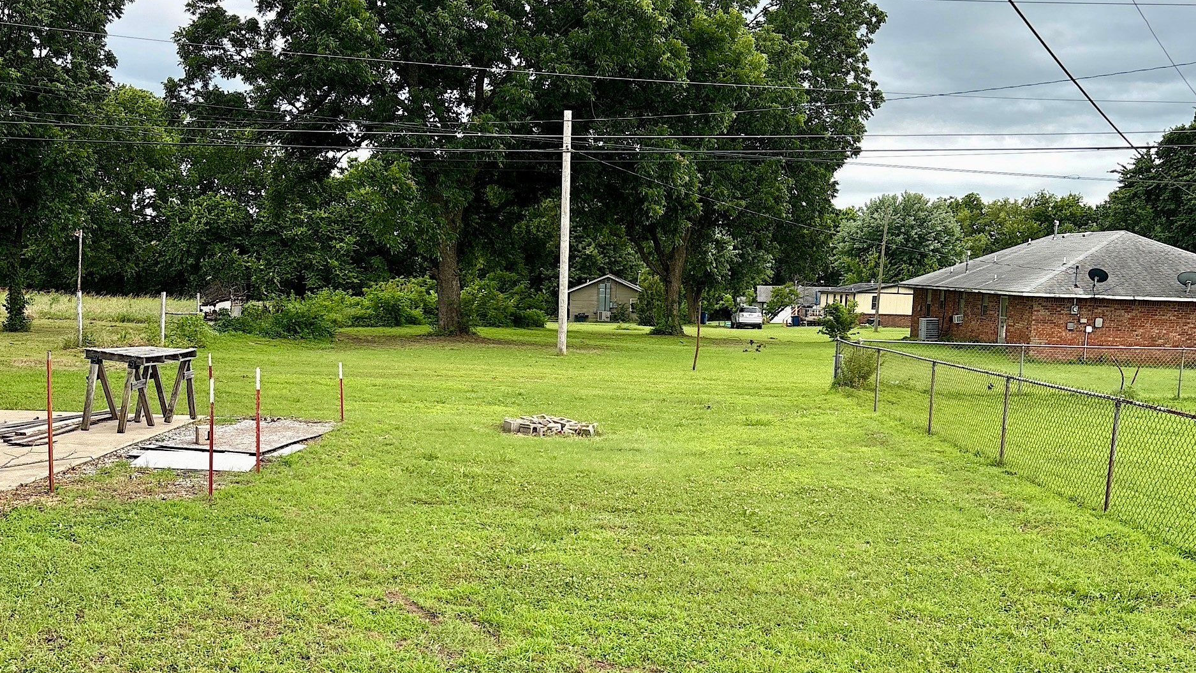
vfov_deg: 39.7
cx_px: 597
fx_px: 920
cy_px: 448
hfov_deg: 66.1
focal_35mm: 29
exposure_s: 1/1587
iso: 64
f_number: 1.6
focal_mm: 5.96
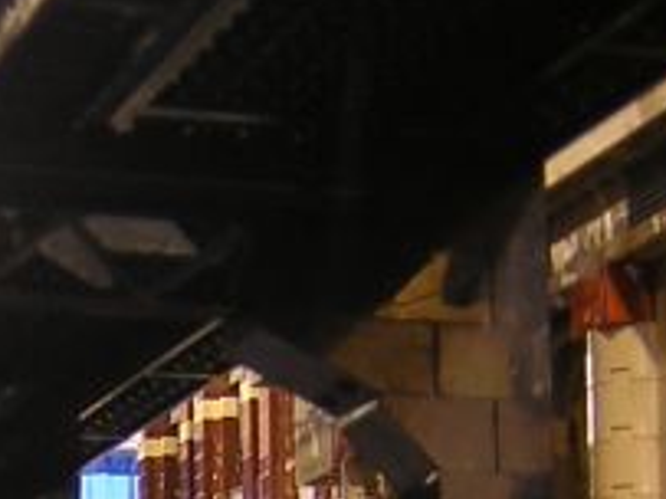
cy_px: 703
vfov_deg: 9.2
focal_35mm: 158
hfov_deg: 12.3
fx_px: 3038
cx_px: -20
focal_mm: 5.2
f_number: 2.7
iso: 100
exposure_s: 1/2.2
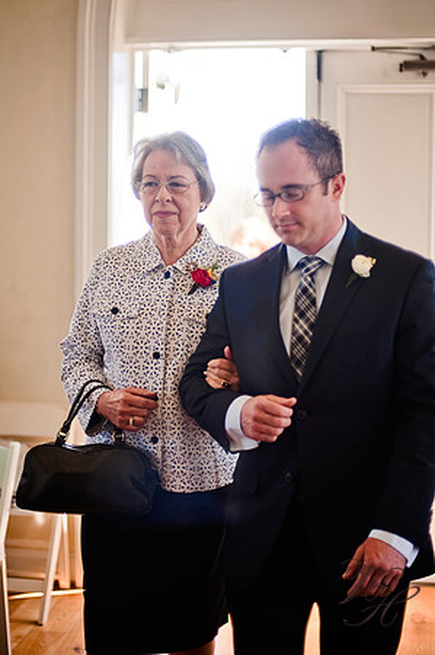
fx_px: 908
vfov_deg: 39.6
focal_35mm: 50
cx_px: 218
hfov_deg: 26.9
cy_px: 328
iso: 200
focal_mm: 50
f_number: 1.4
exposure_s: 1/800
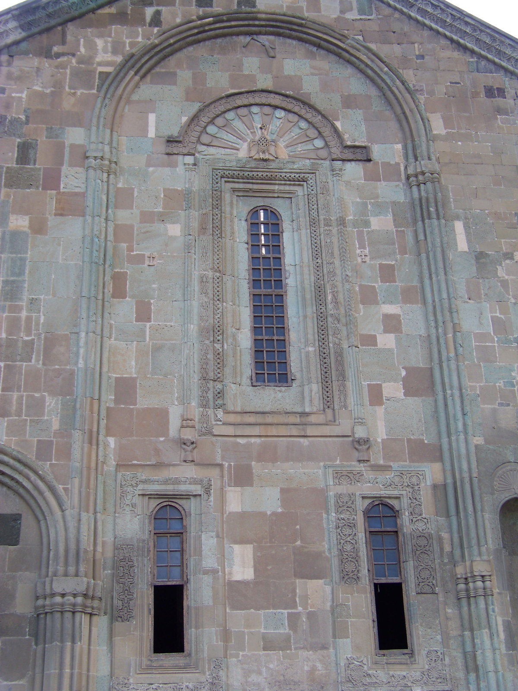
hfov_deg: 26.6
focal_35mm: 55
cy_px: 346
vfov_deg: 34.9
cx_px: 259
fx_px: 1097
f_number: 3.2
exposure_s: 1/200
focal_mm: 9.36
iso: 64
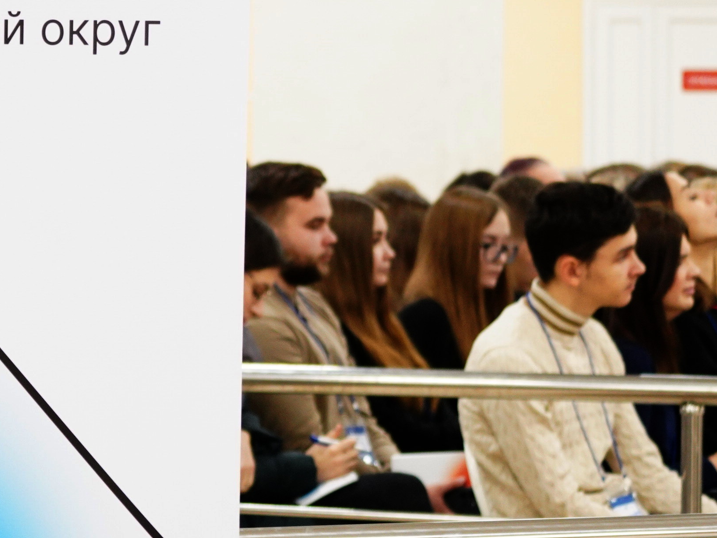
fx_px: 5116
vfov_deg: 6.0
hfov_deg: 8.0
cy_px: 189
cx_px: 33
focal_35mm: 247
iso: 2000
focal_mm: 70
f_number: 4.5
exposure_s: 1/60
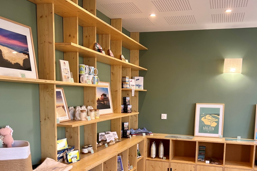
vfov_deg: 35.1
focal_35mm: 37
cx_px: 147
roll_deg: -1.0
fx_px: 264
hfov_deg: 51.7
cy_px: 129
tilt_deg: -7.4
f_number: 1.5
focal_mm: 5.7
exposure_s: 1/121
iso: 80
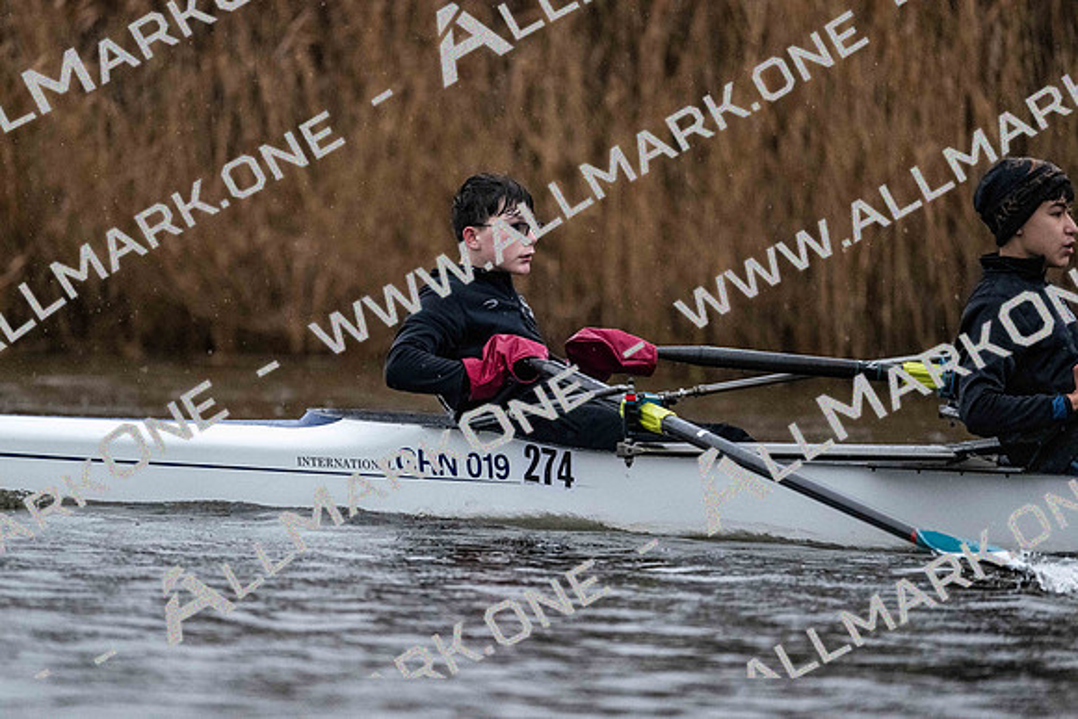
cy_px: 360
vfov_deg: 3.4
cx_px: 539
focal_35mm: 400
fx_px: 11980
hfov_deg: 5.2
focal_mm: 400
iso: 9000
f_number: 4.5
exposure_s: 1/1600
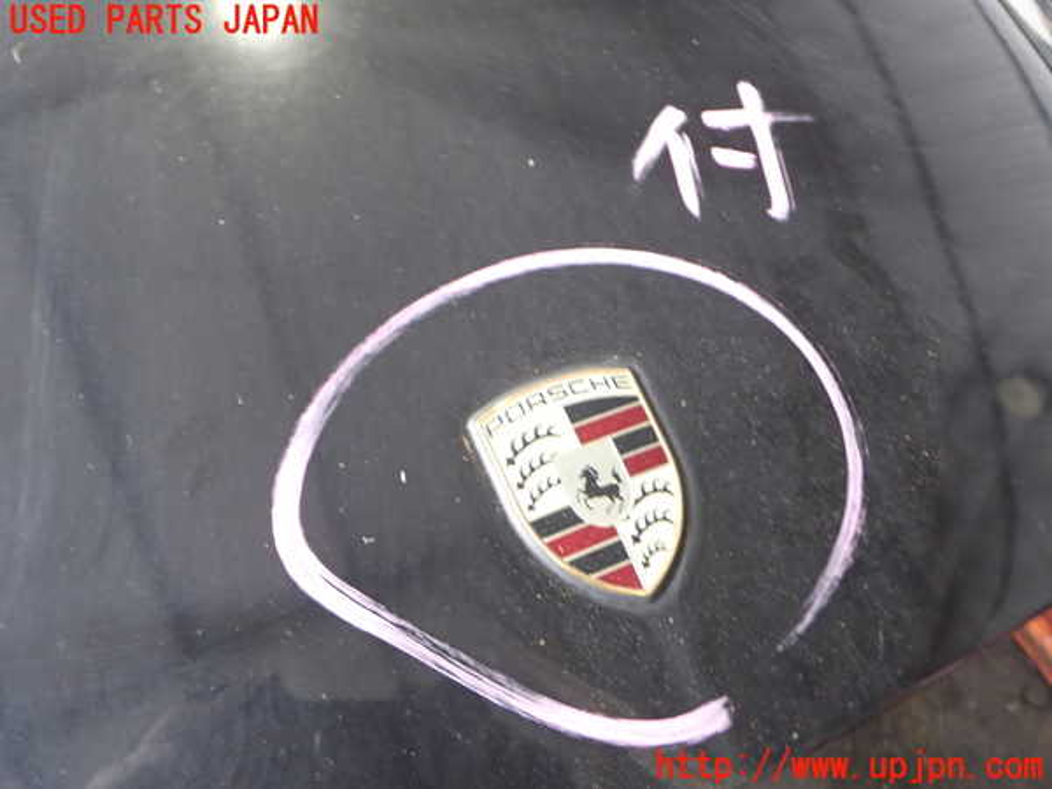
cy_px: 394
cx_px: 526
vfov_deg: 46.8
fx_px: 912
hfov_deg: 60.0
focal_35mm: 30
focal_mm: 5.4
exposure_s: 1/30
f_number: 2.3
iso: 250
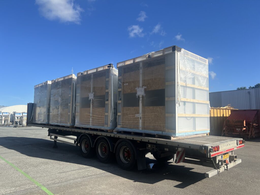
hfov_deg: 67.3
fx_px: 195
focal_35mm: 26
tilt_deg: +5.9
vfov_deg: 53.1
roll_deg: +0.1
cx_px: 130
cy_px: 98
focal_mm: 5.7
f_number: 1.5
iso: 50
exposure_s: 1/3571
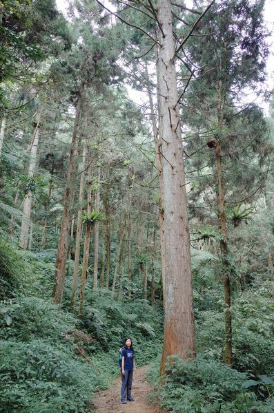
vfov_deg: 65.6
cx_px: 137
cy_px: 206
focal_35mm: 28
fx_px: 321
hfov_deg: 46.2
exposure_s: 1/125
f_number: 3.2
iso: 800
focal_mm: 18.3
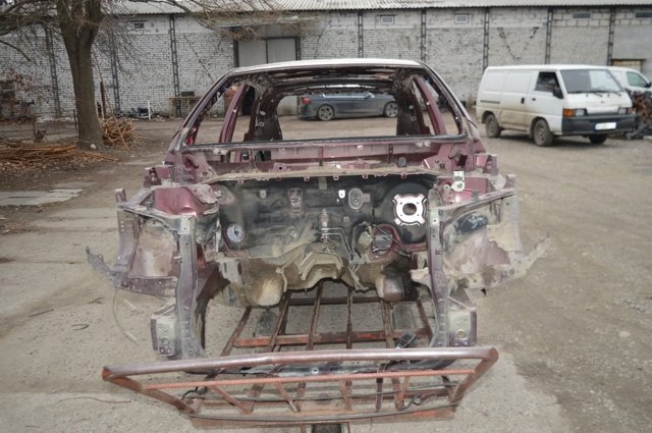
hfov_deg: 57.3
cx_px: 326
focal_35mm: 33
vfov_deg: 39.9
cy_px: 216
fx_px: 597
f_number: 3.8
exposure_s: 1/200
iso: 110
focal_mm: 22
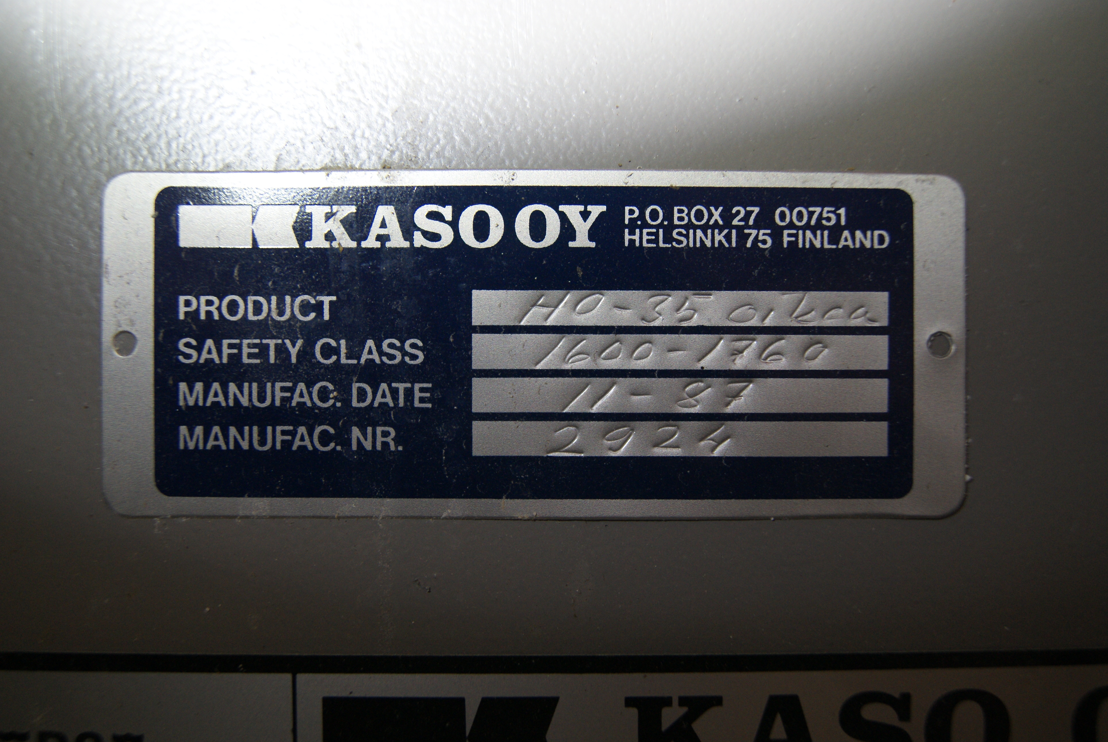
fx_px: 1202
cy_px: 371
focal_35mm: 39
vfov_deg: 34.3
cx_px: 554
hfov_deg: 49.5
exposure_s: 1/40
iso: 400
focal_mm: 26
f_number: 4.5
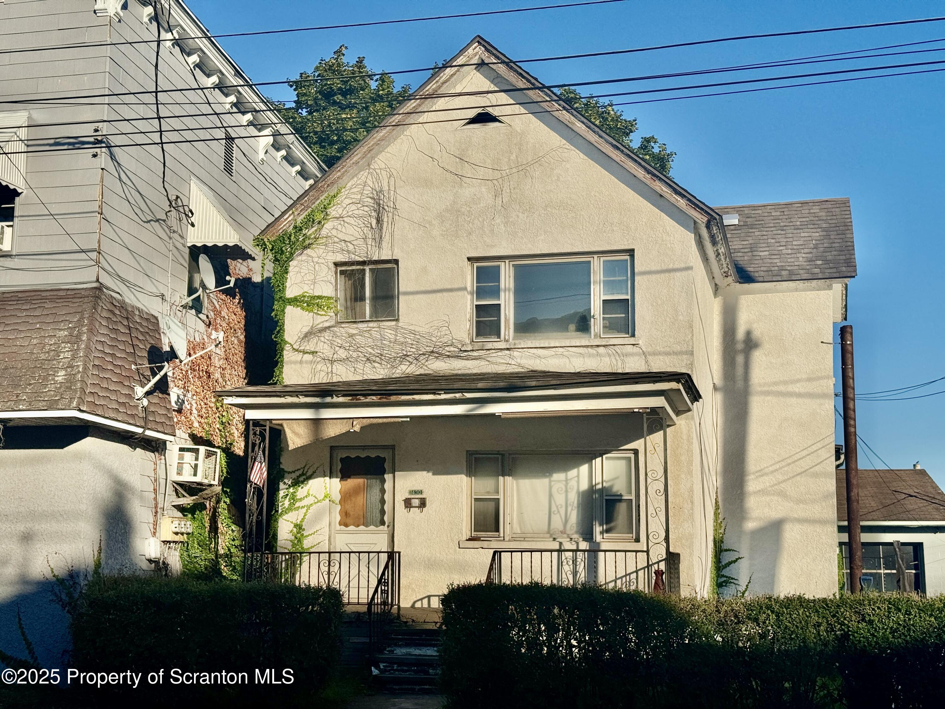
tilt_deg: +9.7
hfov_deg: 39.7
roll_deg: -0.2
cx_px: 472
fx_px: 1310
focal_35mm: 48
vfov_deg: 30.3
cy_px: 354
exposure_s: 1/10526
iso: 80
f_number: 1.78
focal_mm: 6.76
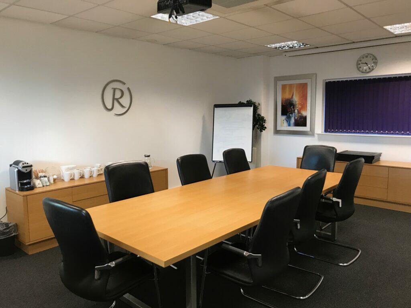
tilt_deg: -7.6
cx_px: 206
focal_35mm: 28
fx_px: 332
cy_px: 154
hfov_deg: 63.4
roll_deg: +0.8
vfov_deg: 49.7
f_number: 1.8
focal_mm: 3.99
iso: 40
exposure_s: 1/17
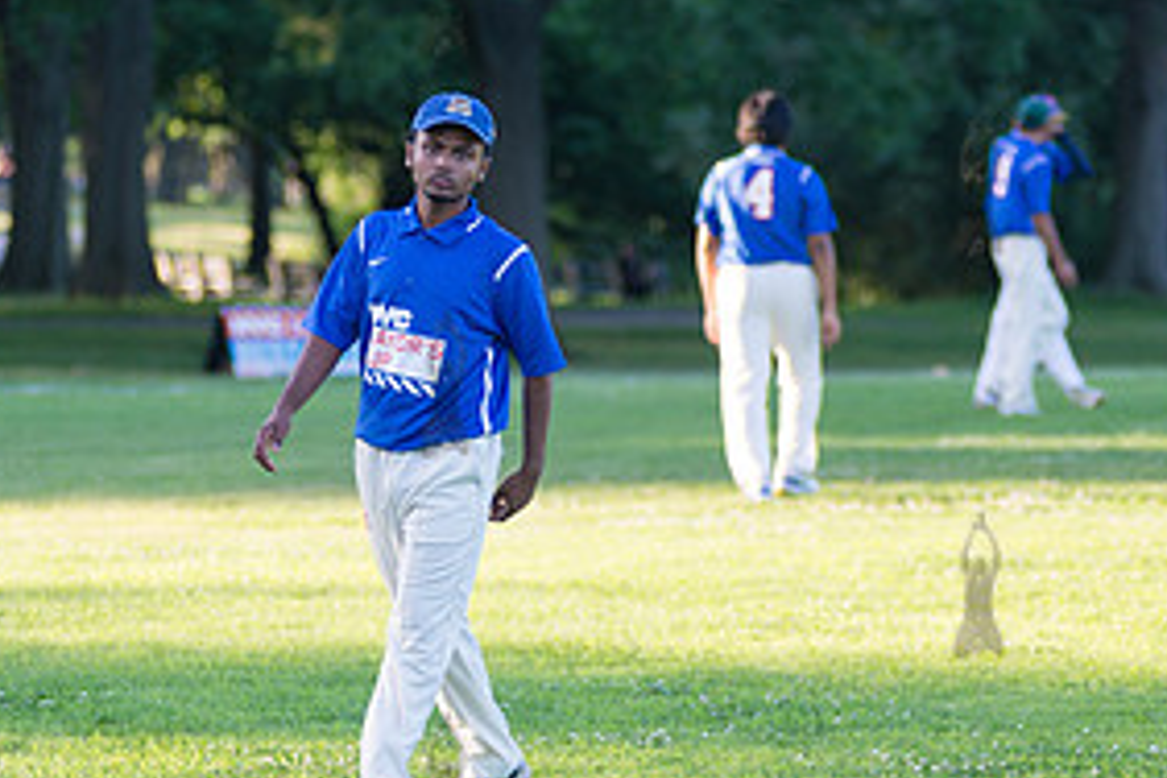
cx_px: 443
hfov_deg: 8.3
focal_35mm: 247
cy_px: 383
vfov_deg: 5.6
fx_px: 8006
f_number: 2.8
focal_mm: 120
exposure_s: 1/800
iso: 400
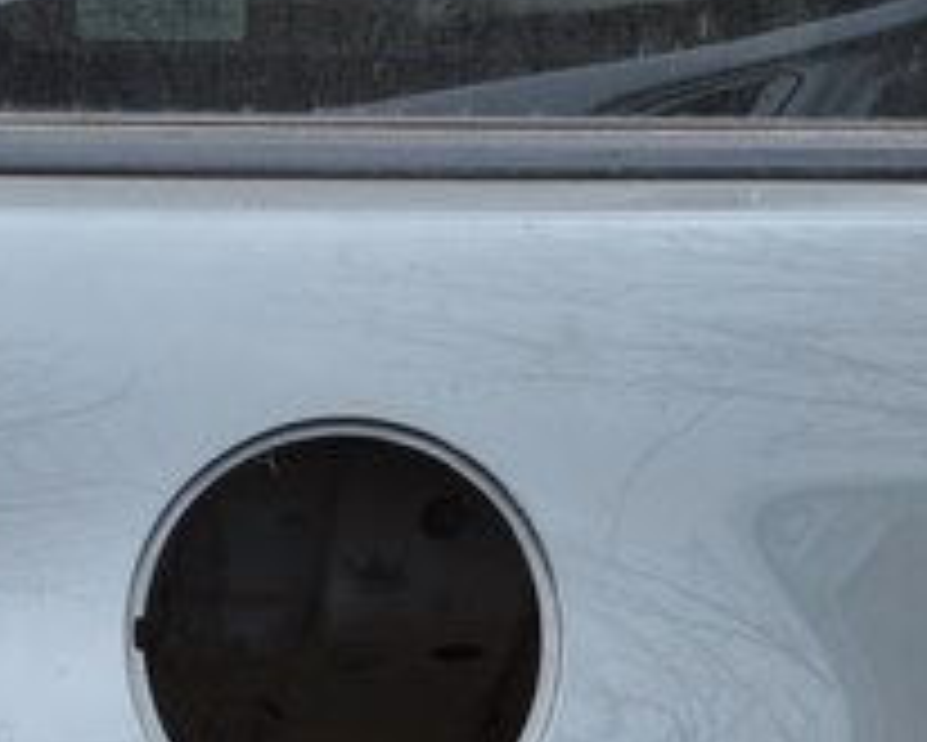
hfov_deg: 13.6
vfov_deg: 11.0
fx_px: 3843
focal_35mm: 140
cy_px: 416
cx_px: 86
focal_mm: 20
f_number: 5.6
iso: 160
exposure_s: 1/125
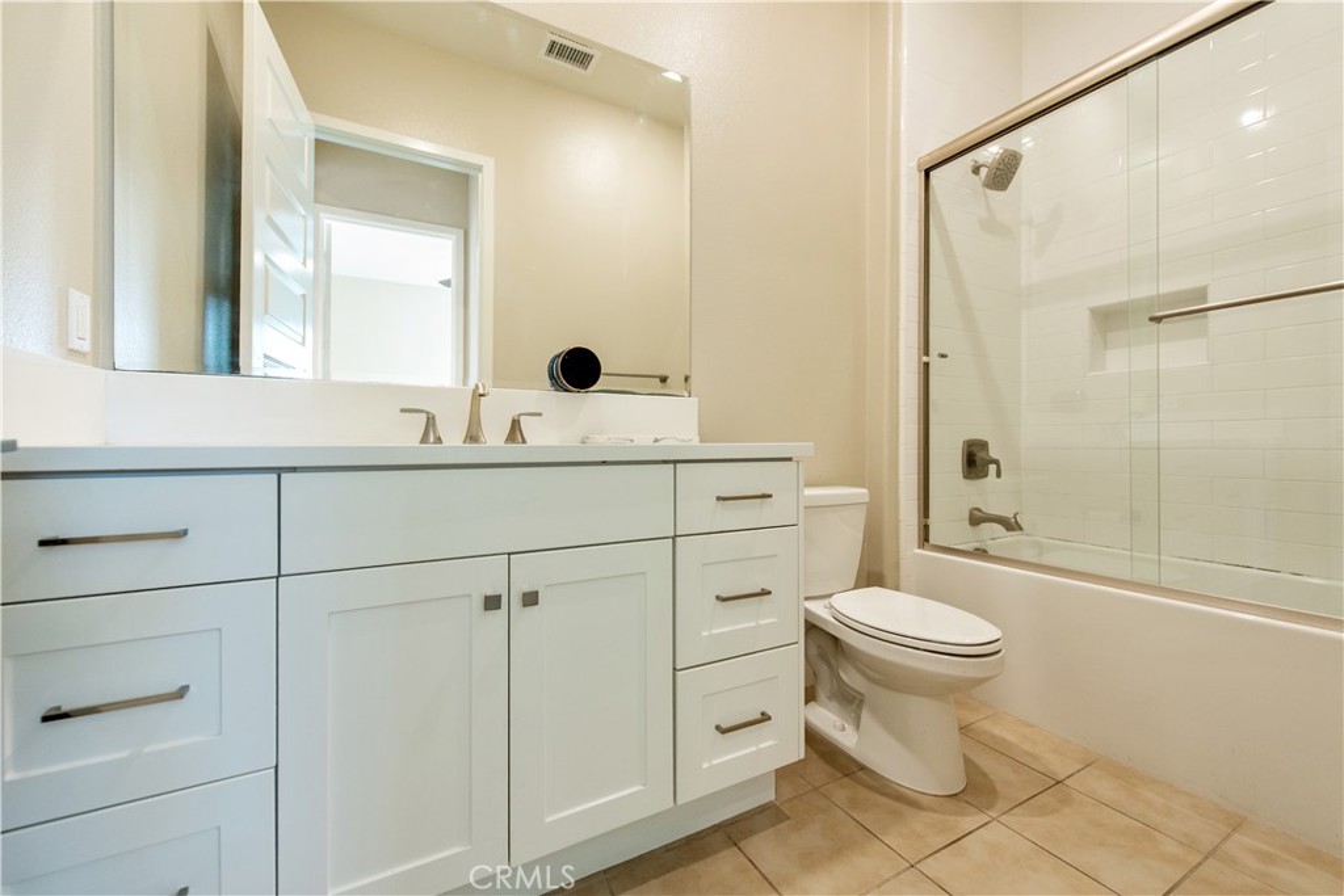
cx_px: 672
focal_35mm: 14
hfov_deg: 104.2
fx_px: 523
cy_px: 448
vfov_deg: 81.2
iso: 500
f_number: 4
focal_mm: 14
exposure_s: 1/60
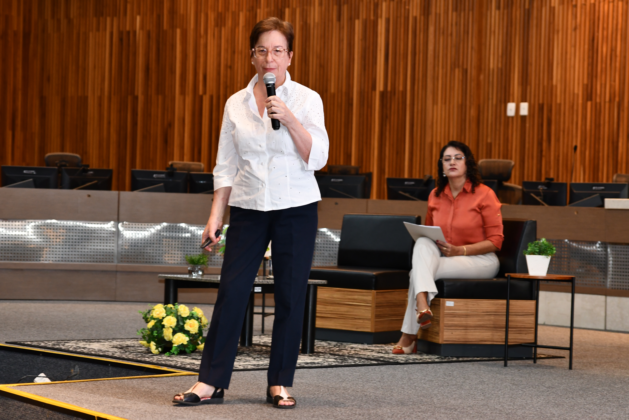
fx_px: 1730
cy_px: 210
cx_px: 314
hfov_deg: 20.6
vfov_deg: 13.8
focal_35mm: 99
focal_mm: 66
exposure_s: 1/60
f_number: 2.8
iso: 900
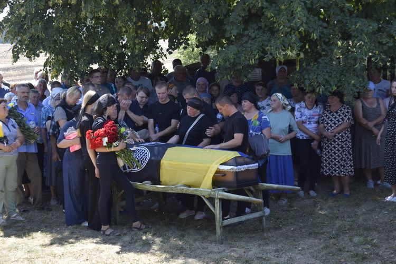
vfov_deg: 16.6
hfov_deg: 24.6
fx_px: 908
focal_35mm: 82
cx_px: 198
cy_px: 132
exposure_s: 1/250
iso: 400
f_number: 8
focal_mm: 55
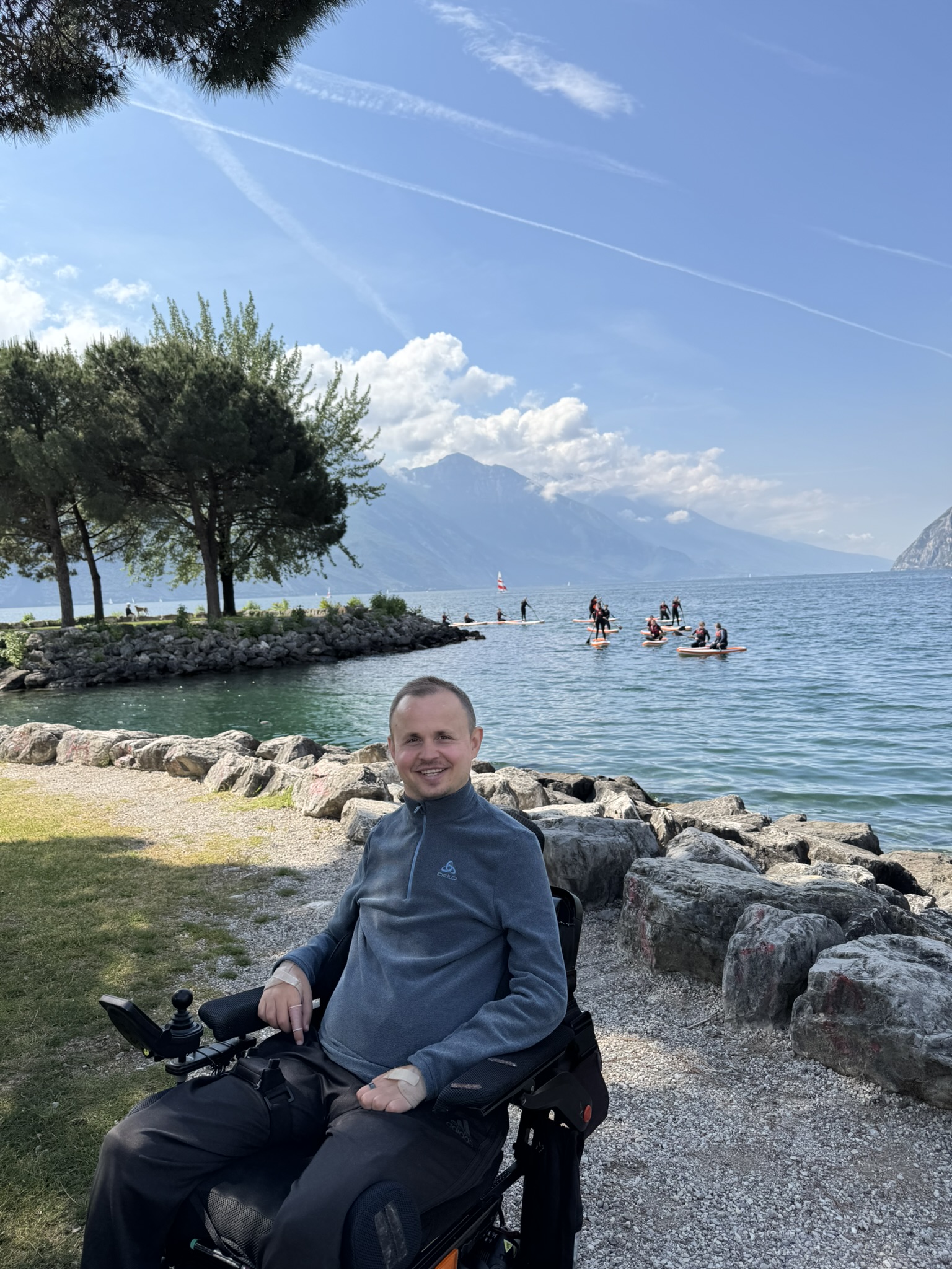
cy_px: 634
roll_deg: +1.5
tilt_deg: -3.0
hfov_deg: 56.8
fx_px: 880
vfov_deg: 71.6
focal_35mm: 24
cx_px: 476
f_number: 1.78
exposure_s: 1/4310
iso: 80
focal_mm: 6.76
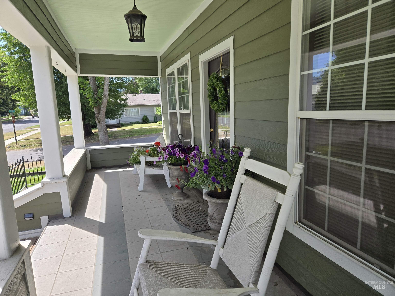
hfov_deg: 73.9
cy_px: 148
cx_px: 198
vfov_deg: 58.9
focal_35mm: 23
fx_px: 262
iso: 80
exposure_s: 1/1884
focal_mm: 5.4
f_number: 1.8
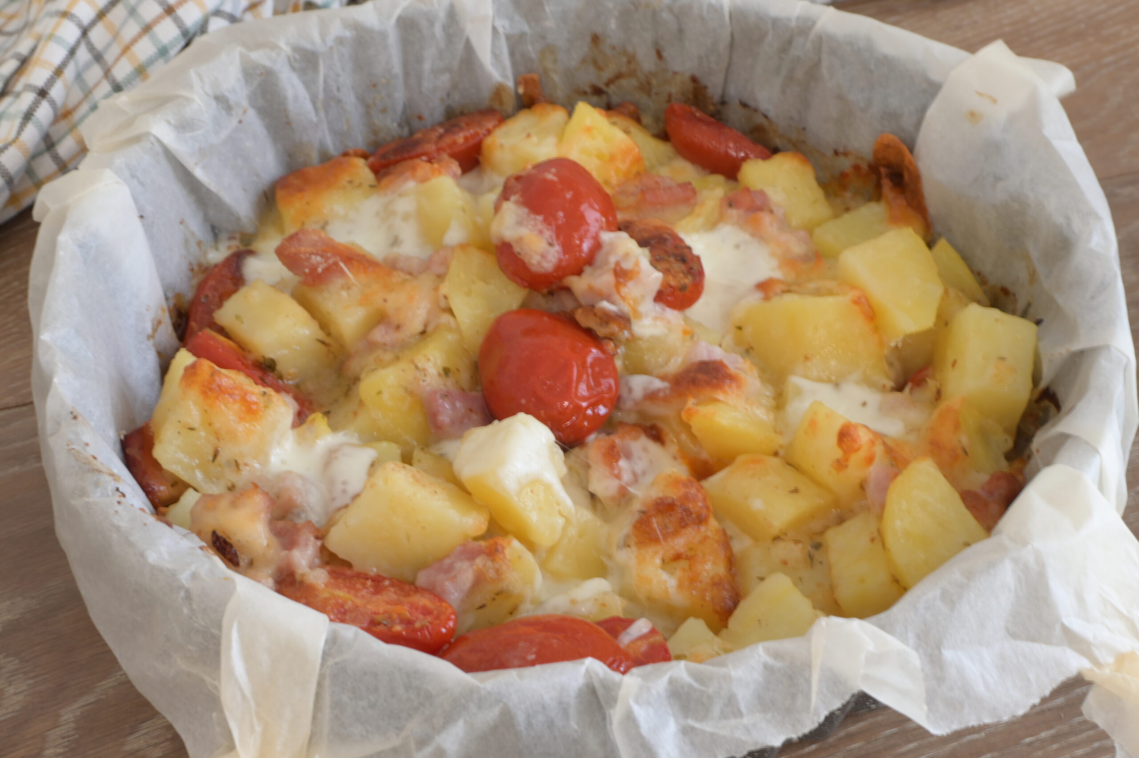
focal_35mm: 52
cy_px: 379
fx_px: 1644
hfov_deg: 38.2
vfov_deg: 26.0
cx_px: 570
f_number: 11
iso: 125
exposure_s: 1/1.6
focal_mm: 35
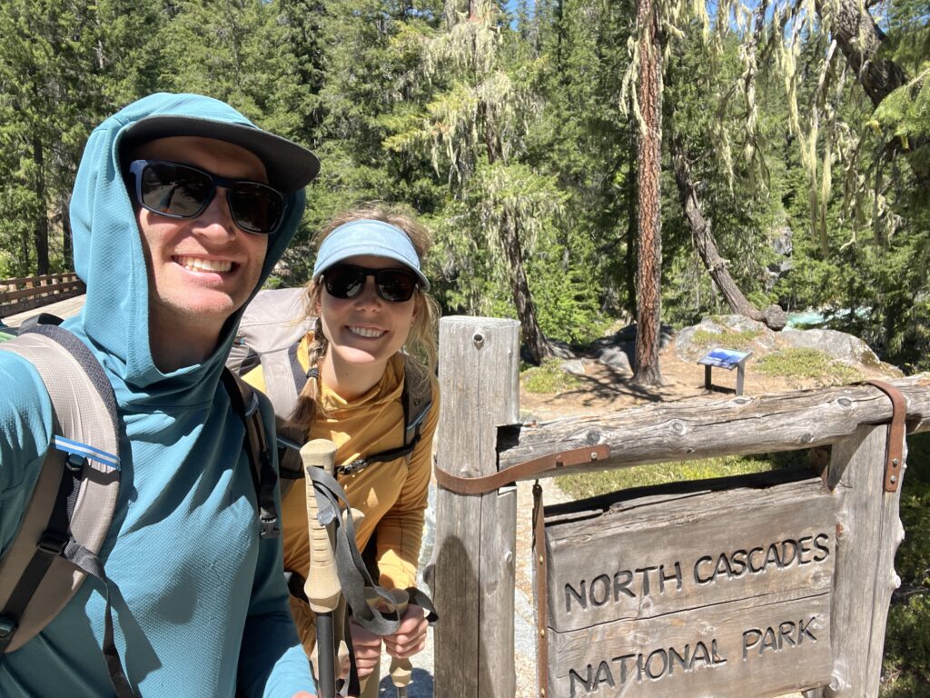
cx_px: 465
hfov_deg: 73.9
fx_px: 618
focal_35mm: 23
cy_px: 349
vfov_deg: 58.9
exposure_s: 1/338
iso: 32
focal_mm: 2.71
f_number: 2.2
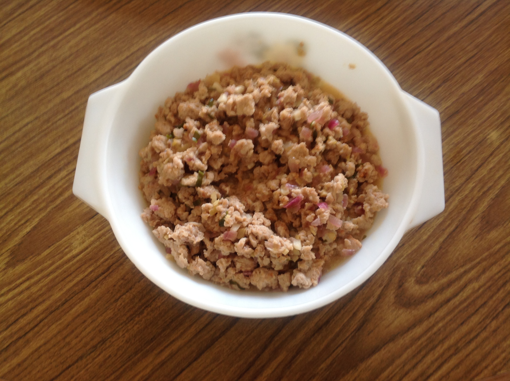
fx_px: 515
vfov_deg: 40.6
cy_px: 190
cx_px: 255
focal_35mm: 35
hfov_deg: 52.7
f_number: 2.4
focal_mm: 4.28
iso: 50
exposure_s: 1/17
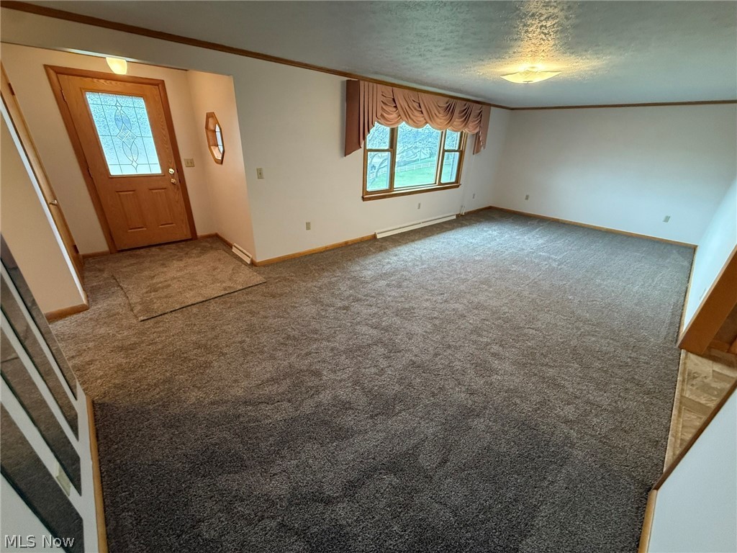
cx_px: 368
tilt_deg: -24.6
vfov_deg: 85.7
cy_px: 276
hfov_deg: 102.1
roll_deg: -2.0
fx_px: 298
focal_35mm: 14
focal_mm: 2.22
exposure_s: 1/120
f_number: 2.2
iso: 640
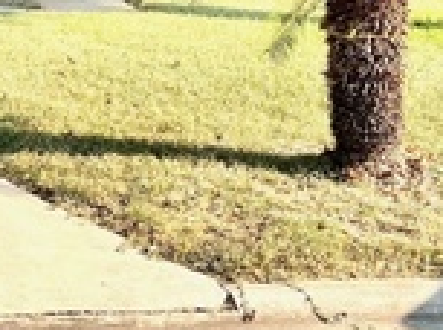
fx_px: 1392
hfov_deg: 17.8
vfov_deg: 13.1
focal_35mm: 109
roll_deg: -0.8
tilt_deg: -3.5
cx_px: 55
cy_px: -96
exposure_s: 1/1618
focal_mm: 5.1
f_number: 1.6
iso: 32
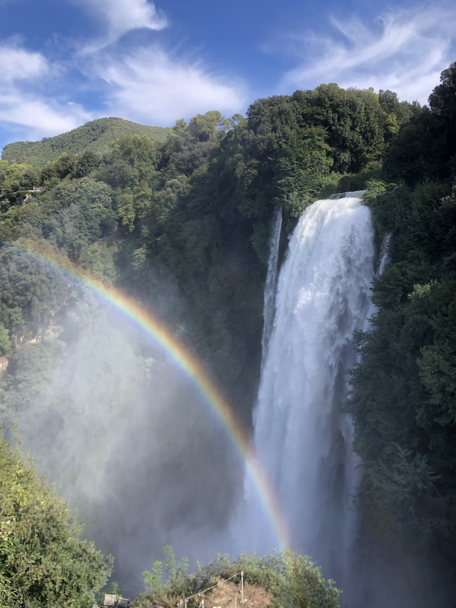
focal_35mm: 28
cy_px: 304
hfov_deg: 49.7
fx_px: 492
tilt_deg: -6.5
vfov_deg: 63.4
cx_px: 228
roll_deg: +0.2
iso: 20
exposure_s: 1/771
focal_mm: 4
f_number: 1.8
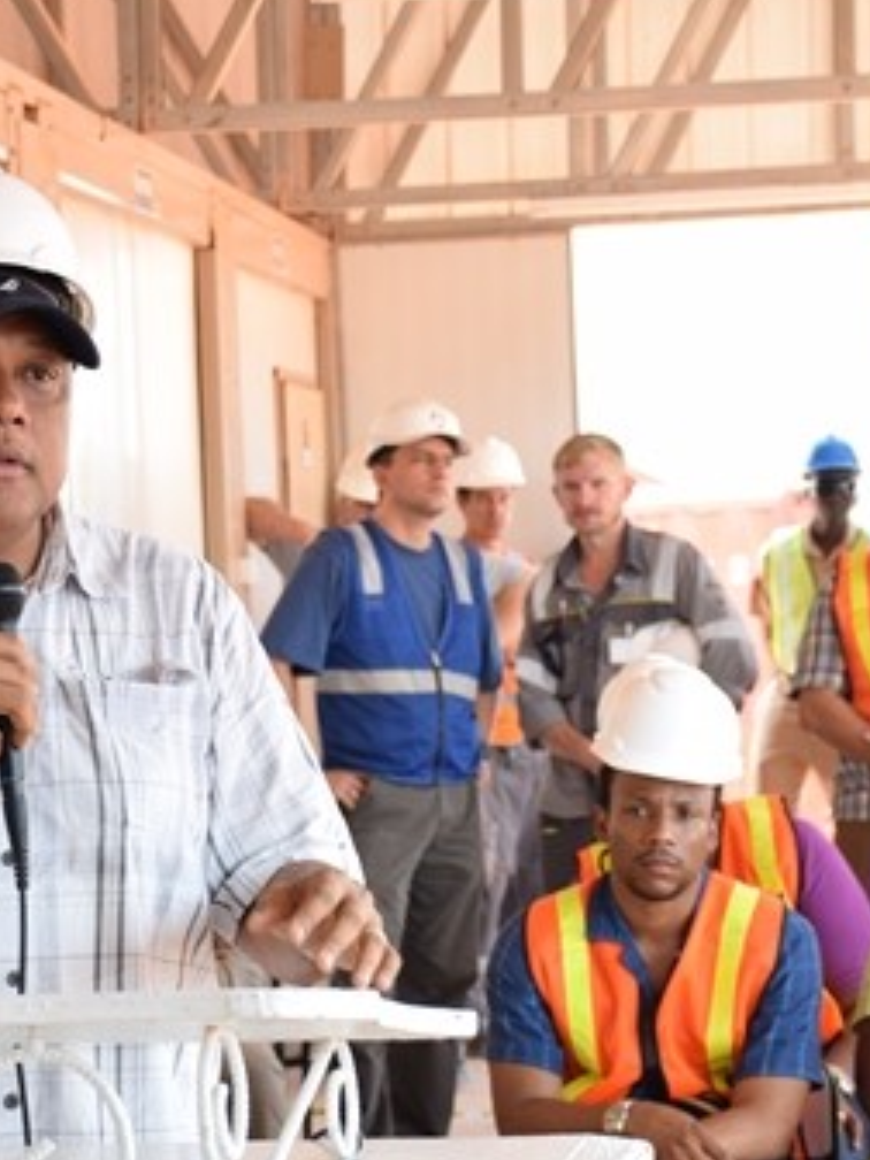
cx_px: 356
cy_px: 713
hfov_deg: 13.5
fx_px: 3686
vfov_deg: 17.9
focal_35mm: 110
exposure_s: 1/125
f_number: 5.6
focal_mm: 40
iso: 320
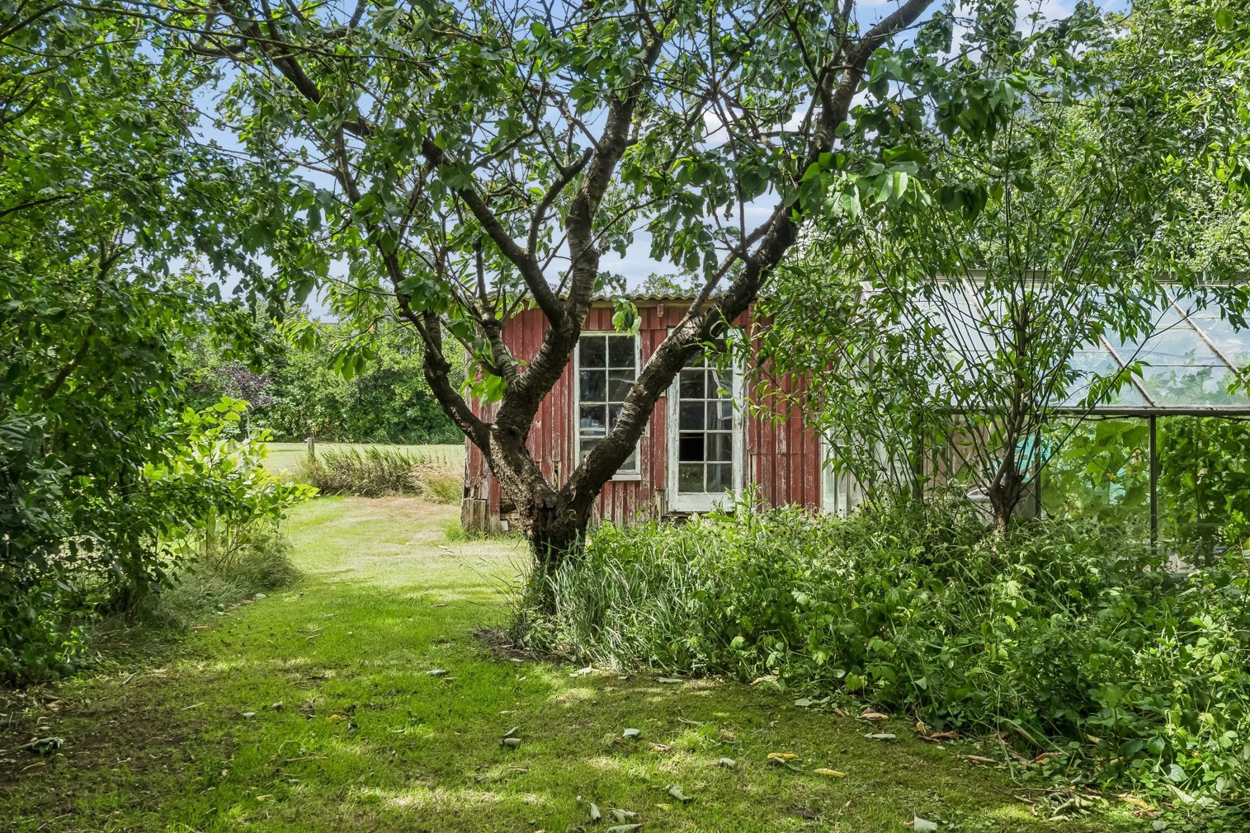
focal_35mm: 34
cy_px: 419
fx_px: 1169
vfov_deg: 39.2
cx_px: 673
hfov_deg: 56.2
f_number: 8
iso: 200
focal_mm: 17
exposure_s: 1/125
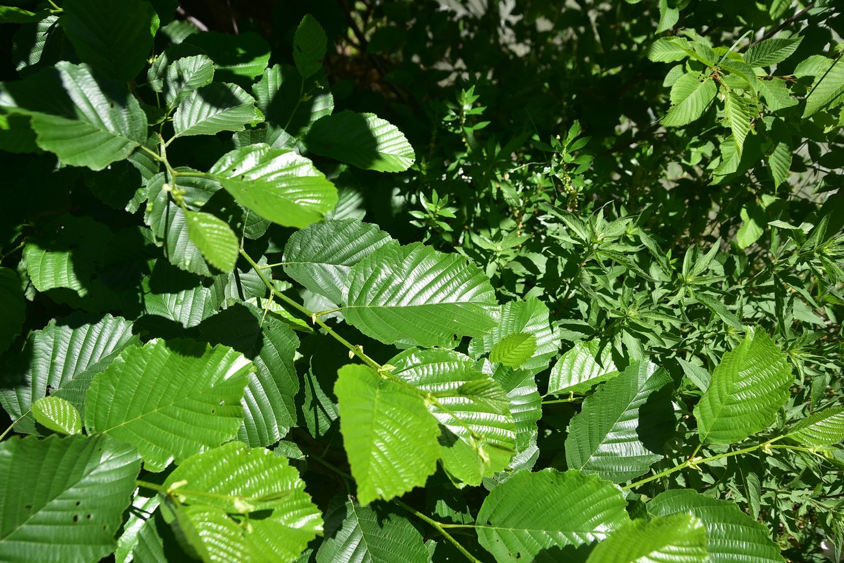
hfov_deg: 60.3
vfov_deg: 42.3
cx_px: 422
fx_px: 727
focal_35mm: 31
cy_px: 282
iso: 160
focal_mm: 31
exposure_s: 1/500
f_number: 6.3
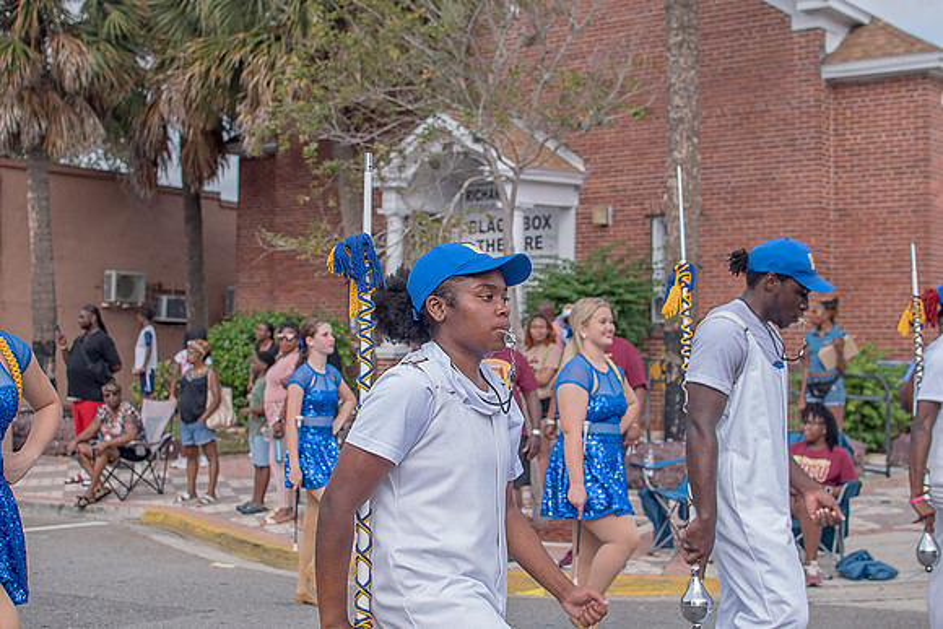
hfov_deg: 38.2
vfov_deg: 26.0
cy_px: 314
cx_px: 472
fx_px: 1362
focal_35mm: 52
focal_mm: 35
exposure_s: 1/500
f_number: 4
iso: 100
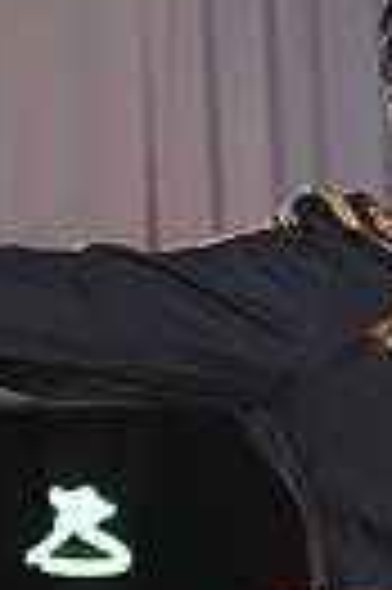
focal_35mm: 311
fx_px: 5093
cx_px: 493
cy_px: 874
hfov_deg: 4.4
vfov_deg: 6.5
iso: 2500
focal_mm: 70
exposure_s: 1/400
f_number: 4
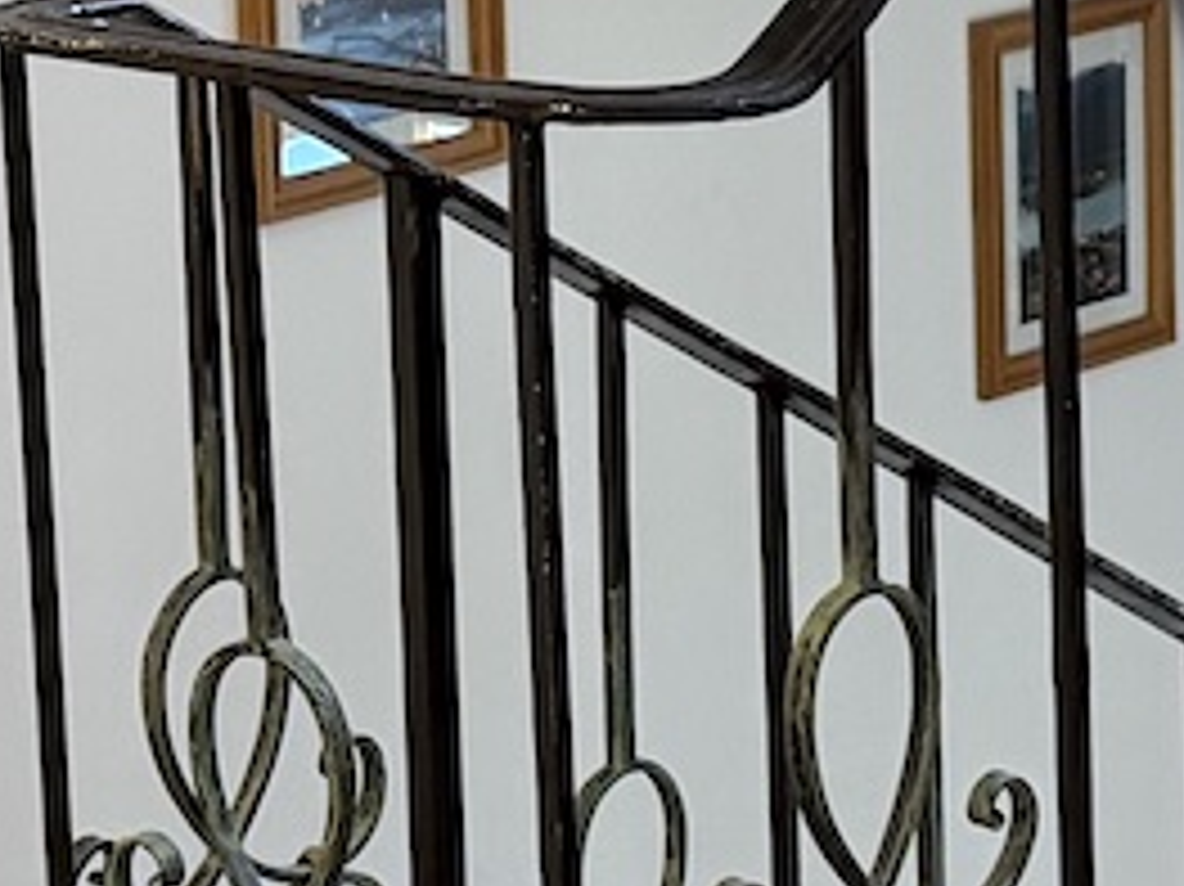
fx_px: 4991
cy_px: -337
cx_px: 329
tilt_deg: -6.4
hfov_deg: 13.5
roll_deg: +2.7
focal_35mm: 146
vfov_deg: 9.9
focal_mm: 6.76
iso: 400
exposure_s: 1/50
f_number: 1.78
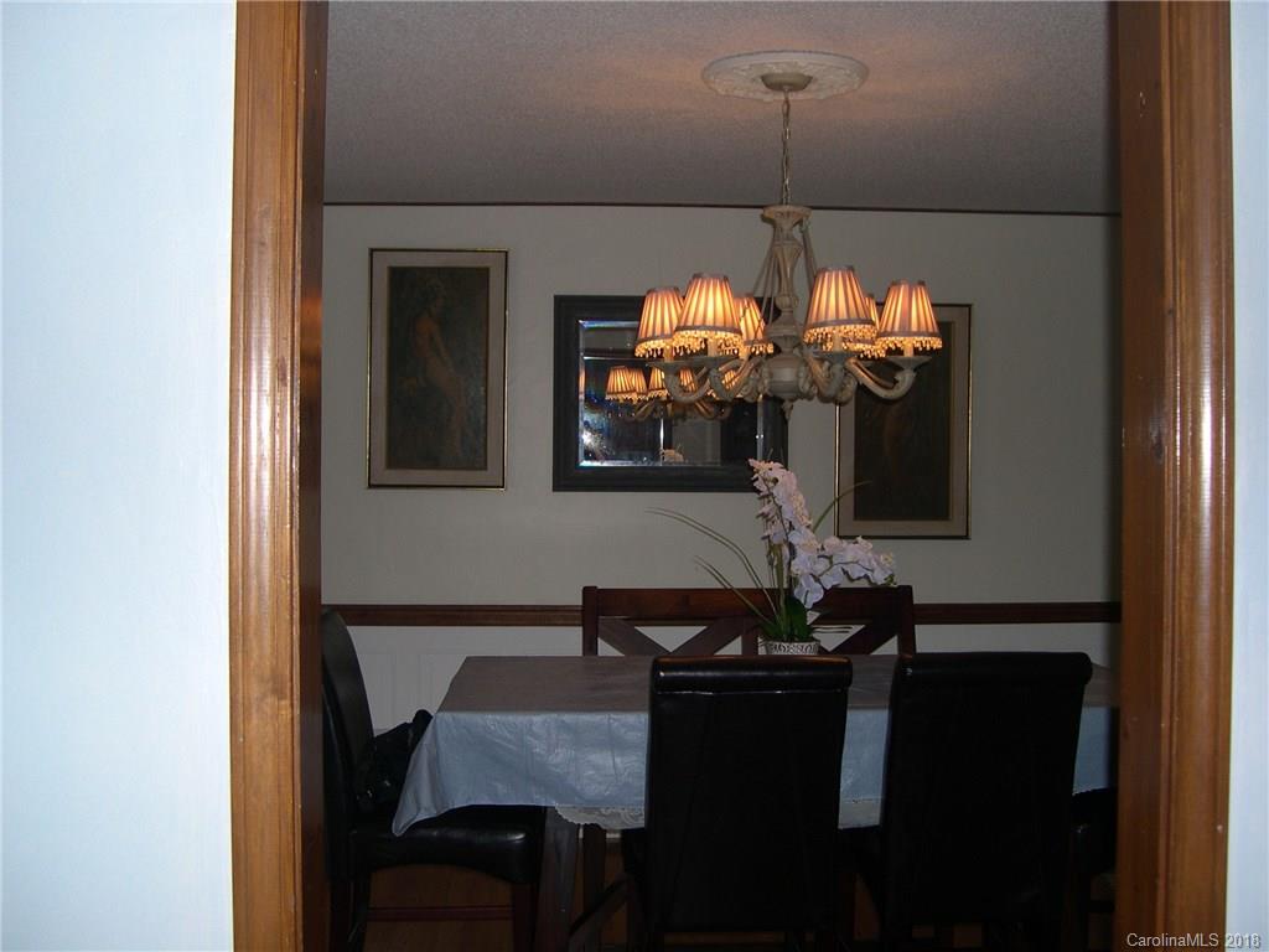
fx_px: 1393
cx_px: 634
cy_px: 476
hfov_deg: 49.0
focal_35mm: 38
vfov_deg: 37.7
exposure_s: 1/60
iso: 100
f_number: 2.8
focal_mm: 8
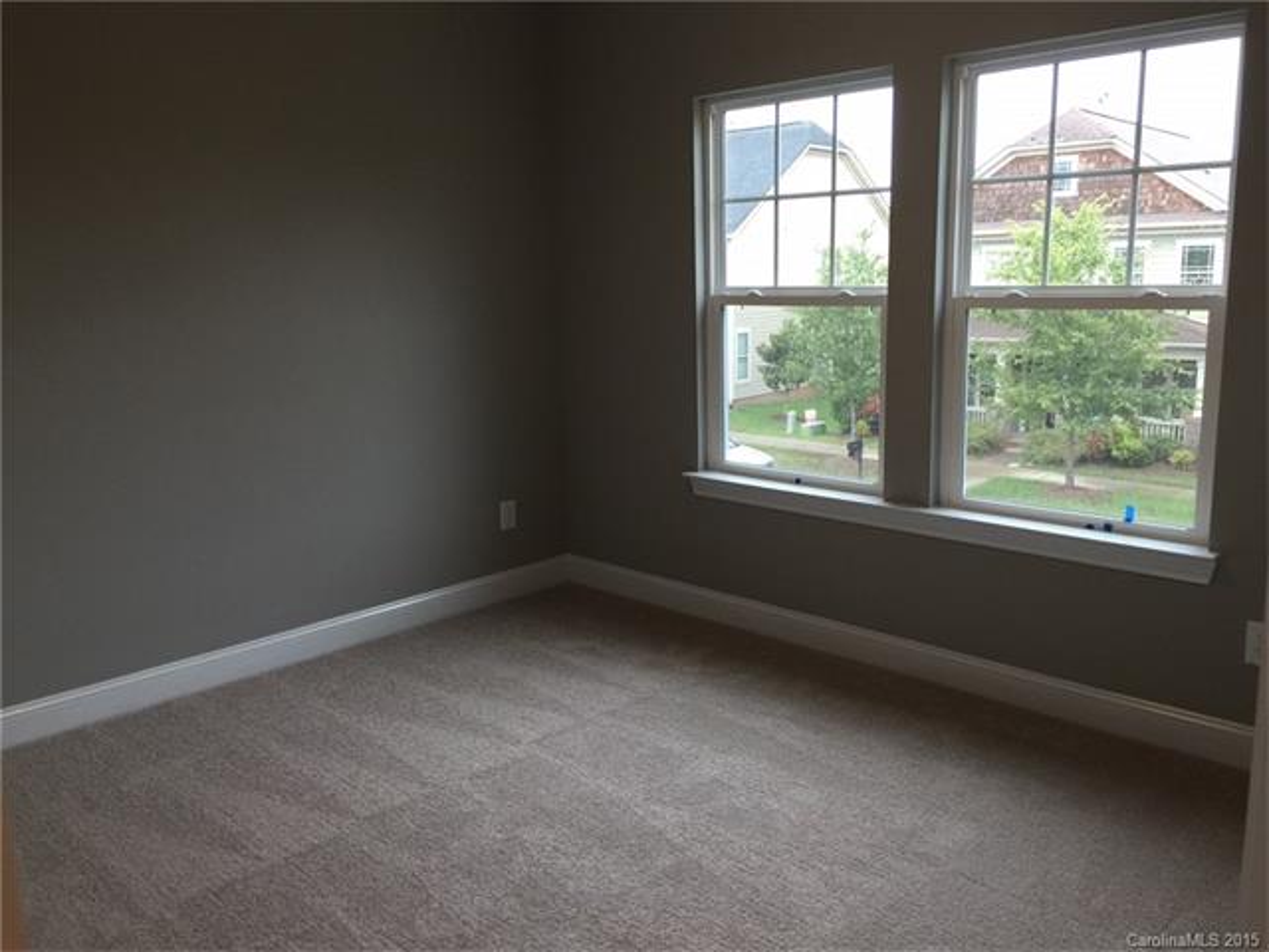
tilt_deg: -9.8
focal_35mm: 29
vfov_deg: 48.2
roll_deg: +0.6
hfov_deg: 61.7
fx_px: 1063
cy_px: 476
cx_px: 634
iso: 32
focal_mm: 4.15
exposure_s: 1/40
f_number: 2.2
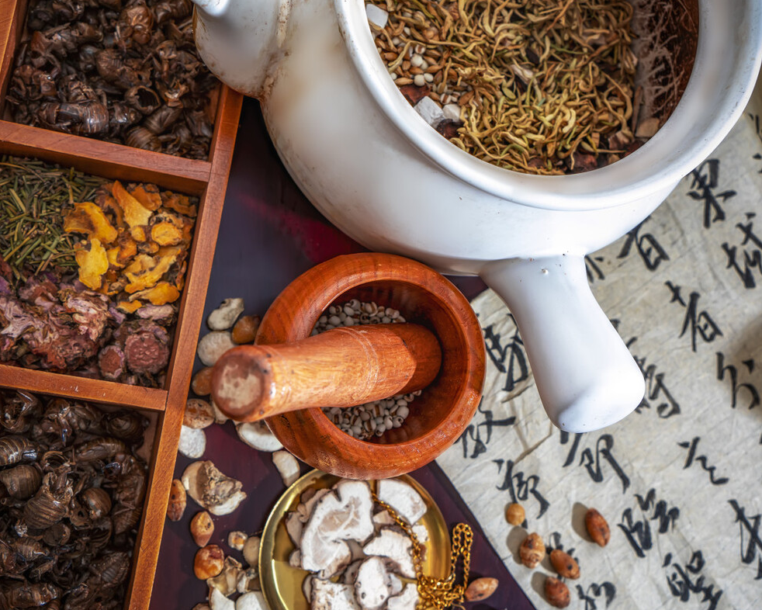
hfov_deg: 39.5
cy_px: 308
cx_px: 351
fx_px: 1060
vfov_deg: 32.1
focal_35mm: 47
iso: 200
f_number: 8
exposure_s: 1/125
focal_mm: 41
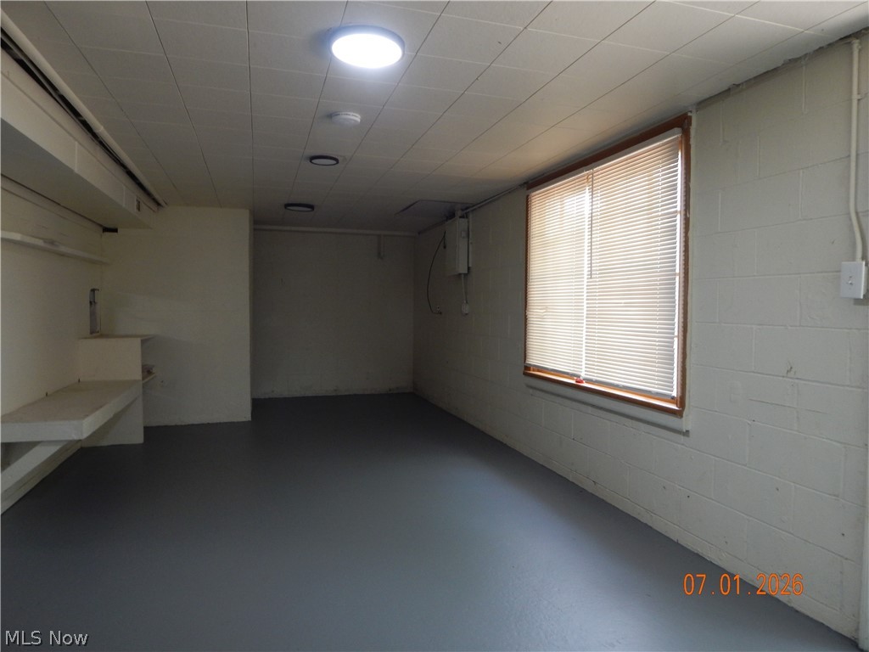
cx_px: 434
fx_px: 552
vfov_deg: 61.1
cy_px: 326
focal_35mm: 22
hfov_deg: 76.4
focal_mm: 4
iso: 200
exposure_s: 1/30
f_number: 3
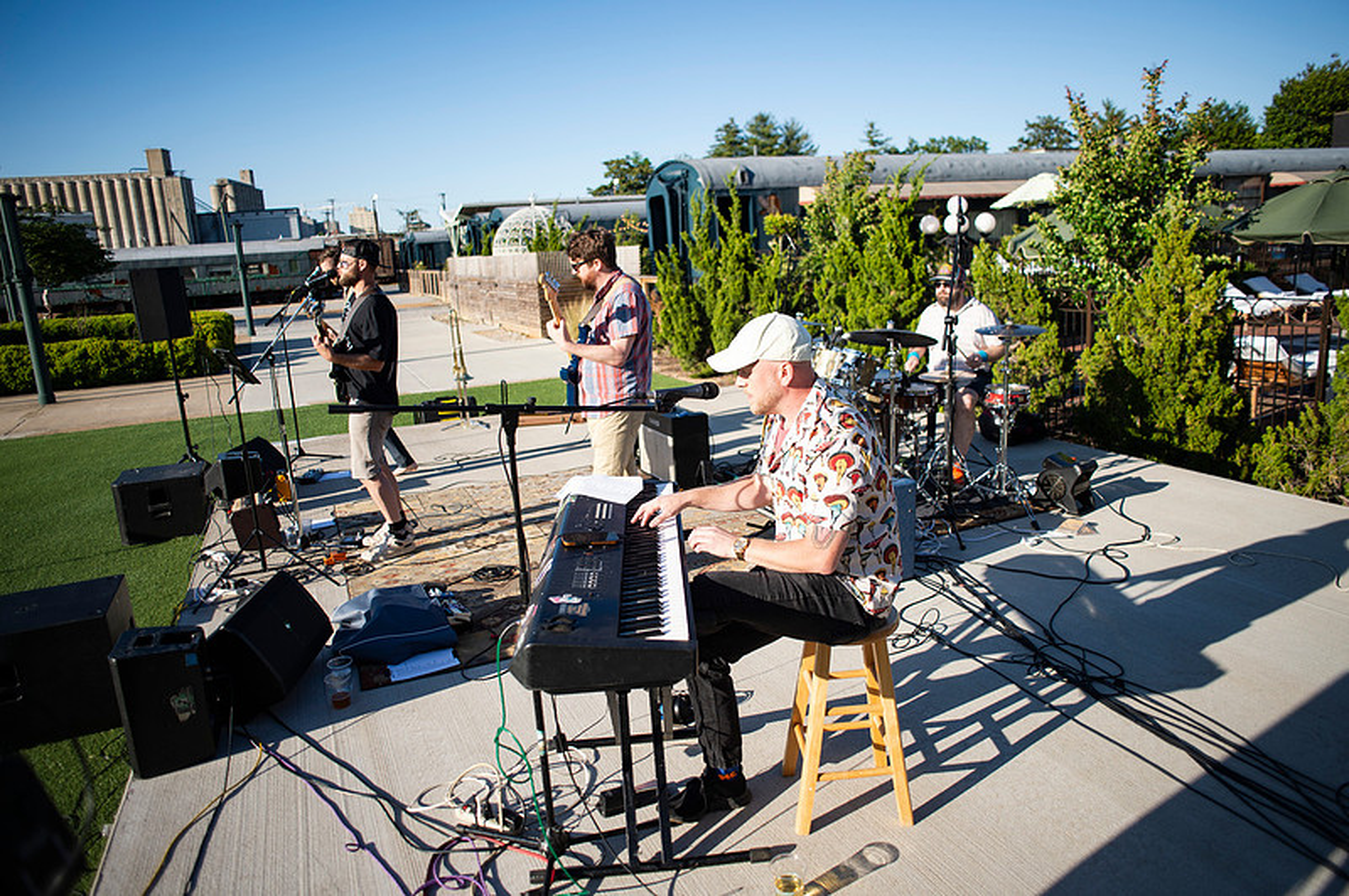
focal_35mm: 24
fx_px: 899
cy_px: 448
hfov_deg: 73.8
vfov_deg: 53.1
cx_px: 674
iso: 100
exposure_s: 1/1000
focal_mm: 24
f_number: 2.8
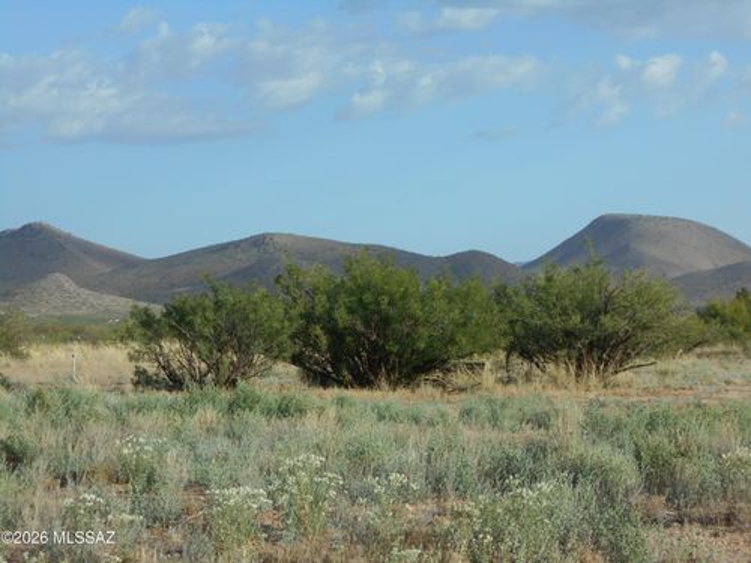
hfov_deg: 17.6
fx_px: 2430
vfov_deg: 13.2
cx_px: 376
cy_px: 282
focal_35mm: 112
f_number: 6
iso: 80
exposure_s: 1/320
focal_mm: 20.1
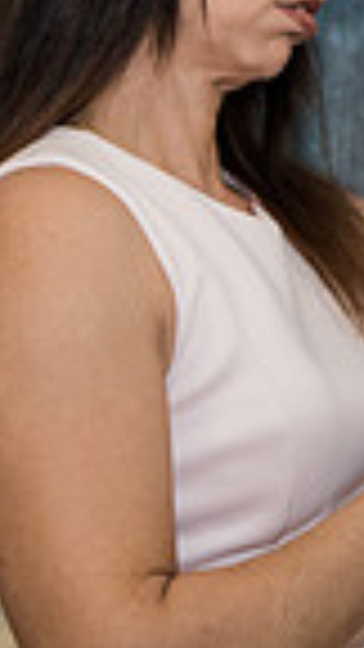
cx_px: 638
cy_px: 263
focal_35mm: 131
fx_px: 2248
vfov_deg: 16.4
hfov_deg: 8.9
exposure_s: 1/160
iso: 500
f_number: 3.2
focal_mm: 31
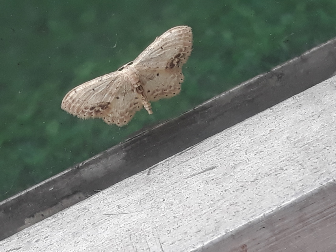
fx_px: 262
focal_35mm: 27
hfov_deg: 65.3
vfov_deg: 51.4
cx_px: 168
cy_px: 126
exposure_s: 1/100
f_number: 1.7
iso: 64
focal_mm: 3.71
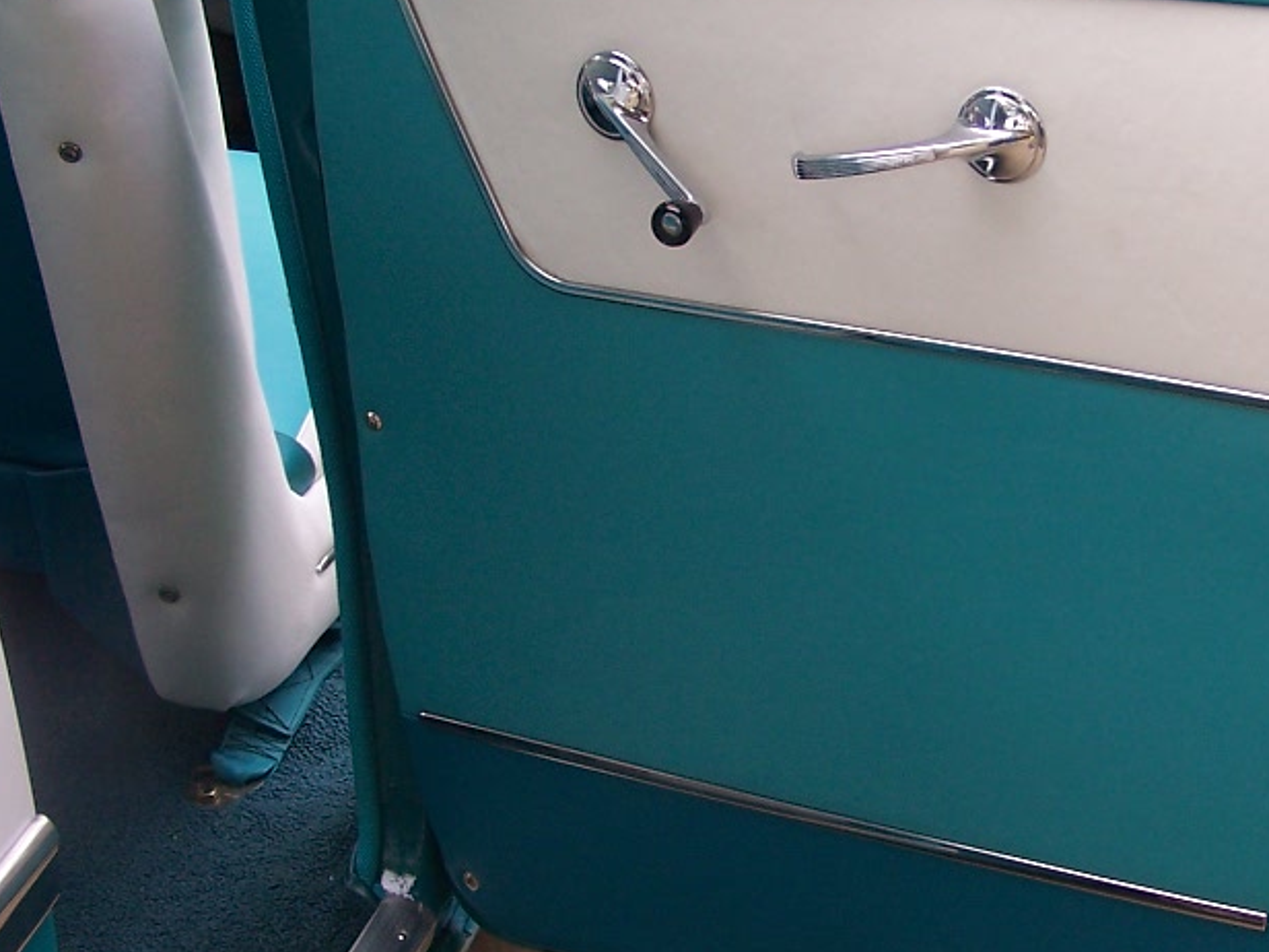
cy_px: 501
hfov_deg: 26.0
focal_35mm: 74
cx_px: 933
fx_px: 2713
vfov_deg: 19.9
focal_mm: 6.3
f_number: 2.8
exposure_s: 1/125
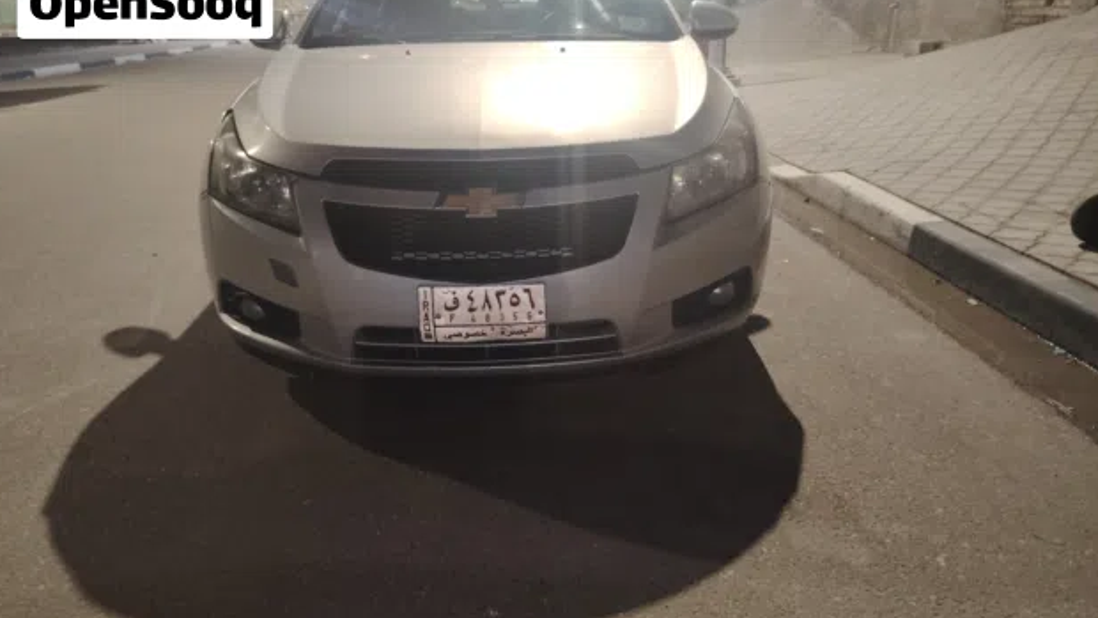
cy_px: 294
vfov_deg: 42.9
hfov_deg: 69.8
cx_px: 540
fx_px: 786
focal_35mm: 27
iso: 2088
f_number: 1.75
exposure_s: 1/25
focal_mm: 5.25
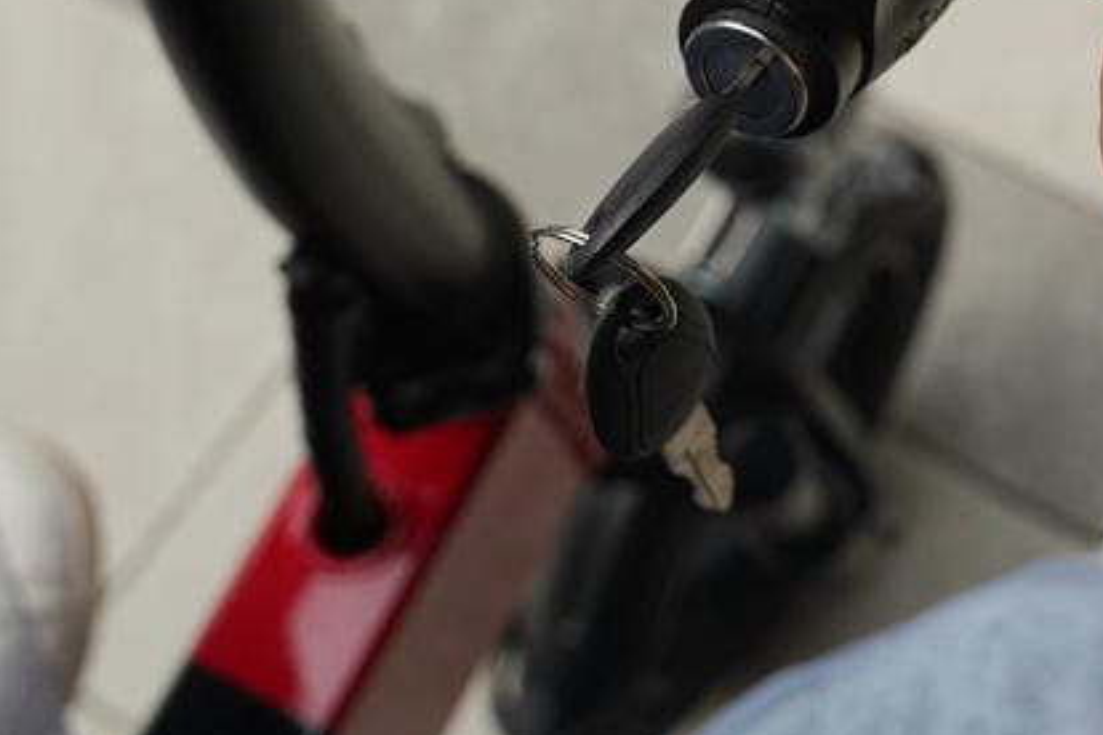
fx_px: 2665
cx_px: 853
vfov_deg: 14.8
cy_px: -314
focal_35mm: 87
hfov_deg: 23.1
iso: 100
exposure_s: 1/125
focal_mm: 30
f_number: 5.6
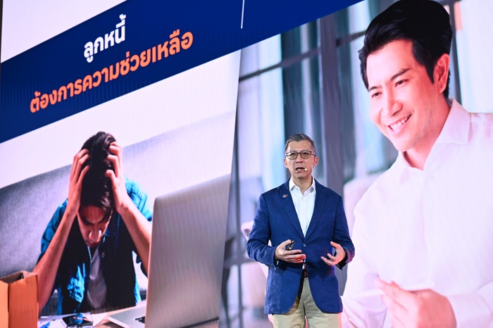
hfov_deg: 30.5
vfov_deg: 20.6
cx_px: 246
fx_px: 903
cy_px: 164
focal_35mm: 66
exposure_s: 1/200
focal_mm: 66
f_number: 4
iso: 640
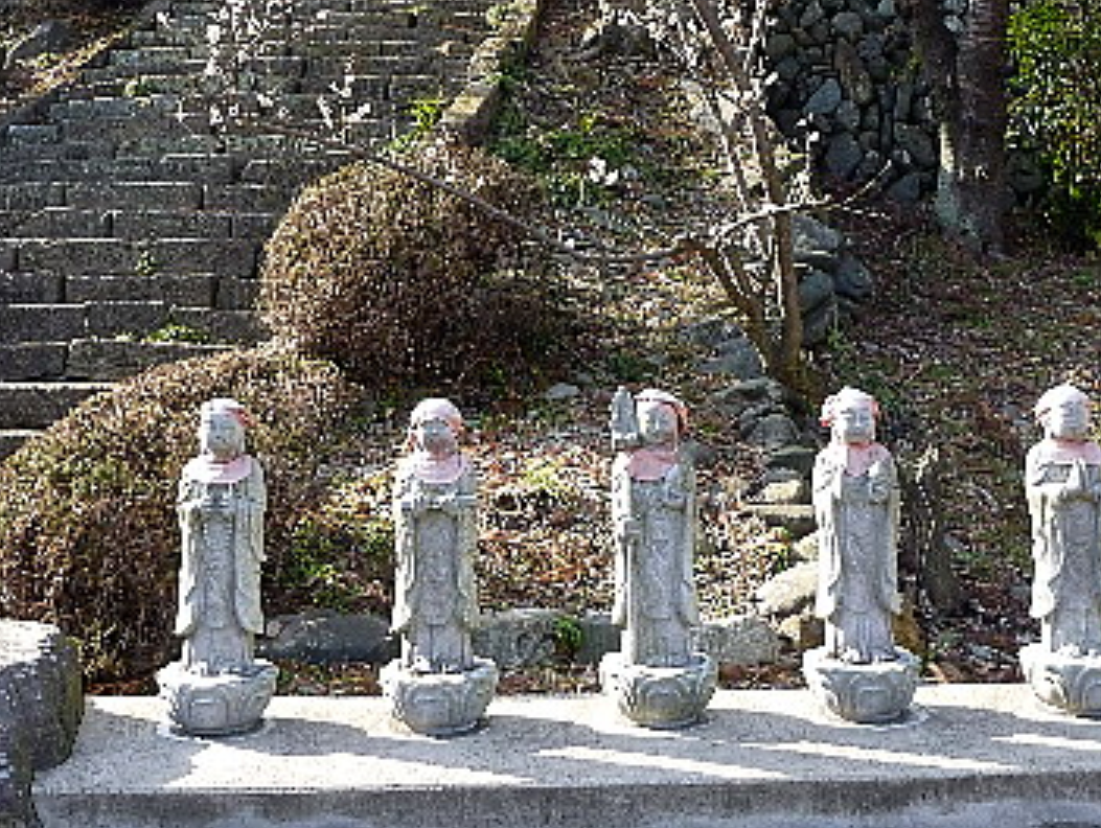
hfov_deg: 37.5
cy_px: 125
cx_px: 540
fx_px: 1624
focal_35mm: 51
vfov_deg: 27.8
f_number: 3.3
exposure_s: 1/100
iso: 80
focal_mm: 4.9
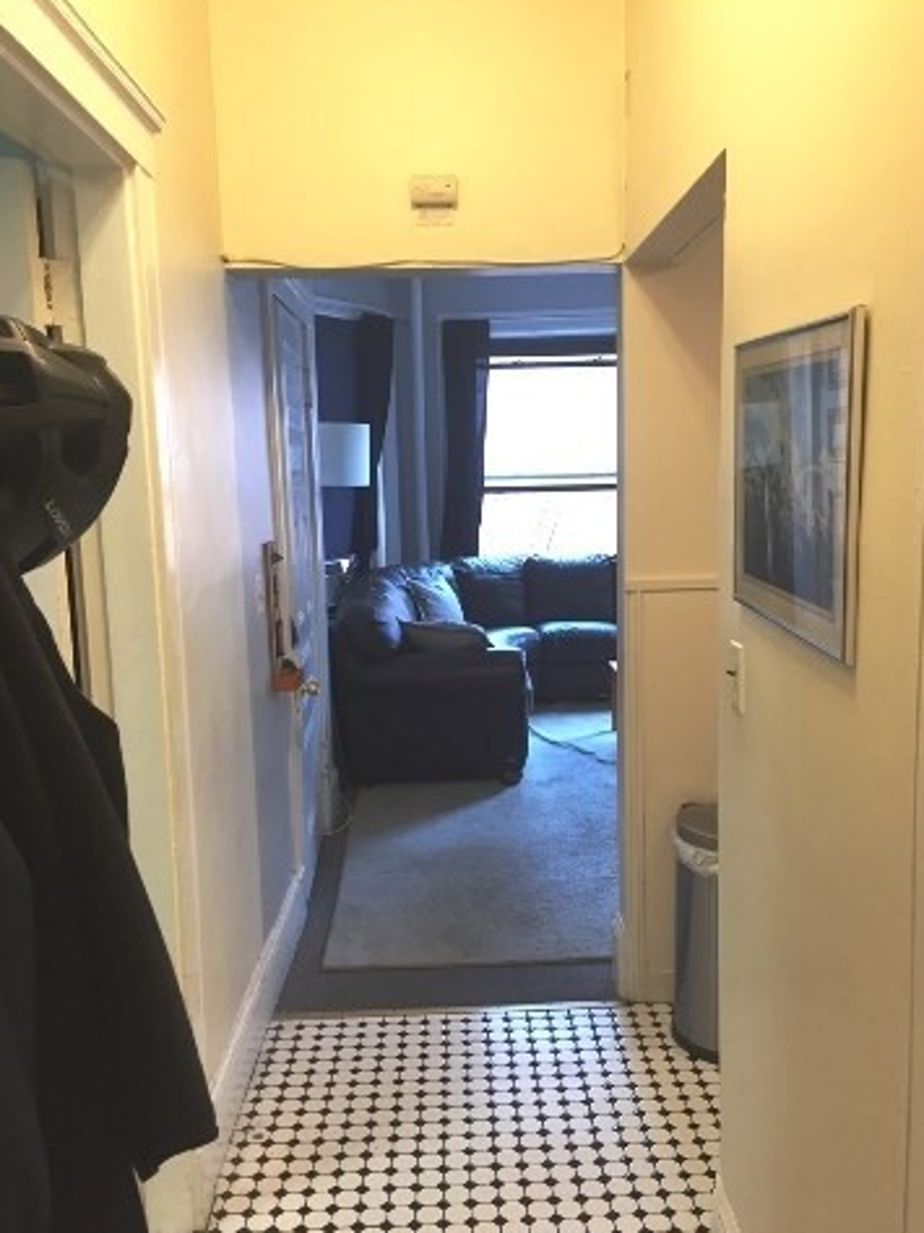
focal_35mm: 30
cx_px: 472
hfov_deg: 46.8
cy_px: 619
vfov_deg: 60.0
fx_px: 1069
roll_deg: +1.2
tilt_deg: -8.1
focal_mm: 4.15
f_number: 2.2
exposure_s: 1/30
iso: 80
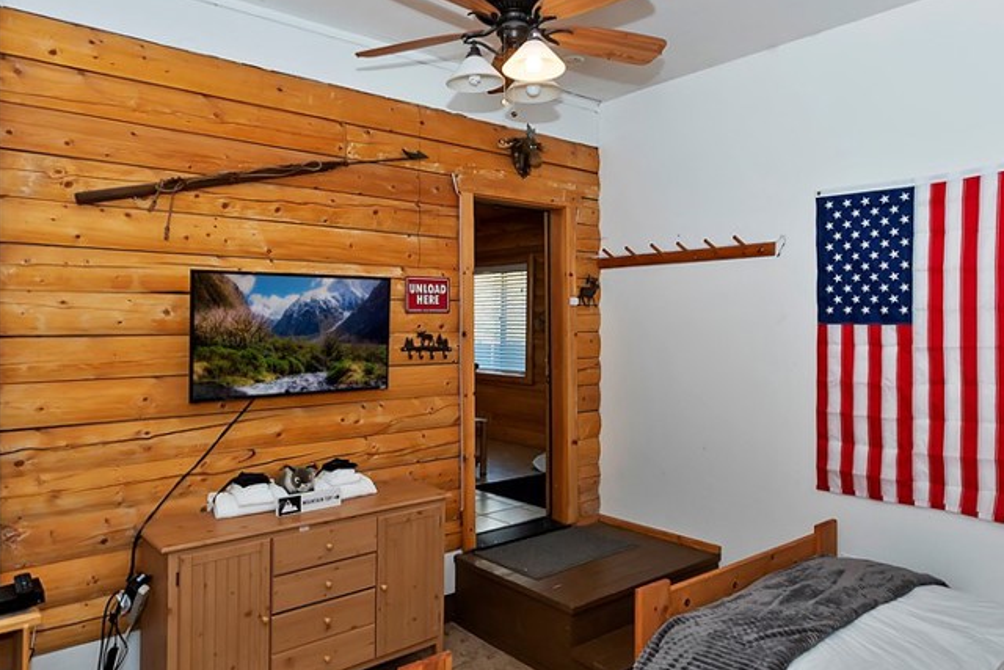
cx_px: 502
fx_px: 669
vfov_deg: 53.1
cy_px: 368
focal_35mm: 24
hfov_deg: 73.7
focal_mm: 10
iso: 400
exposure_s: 1/30
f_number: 8
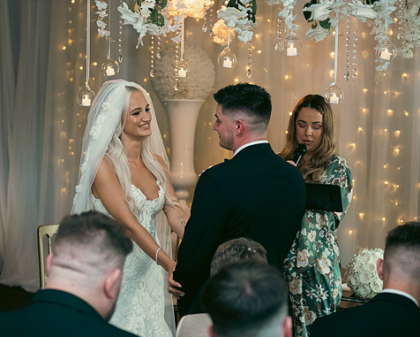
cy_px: 169
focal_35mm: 80
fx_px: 995
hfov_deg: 23.8
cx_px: 169
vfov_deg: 19.2
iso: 1250
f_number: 3.5
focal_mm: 70
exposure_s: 1/160
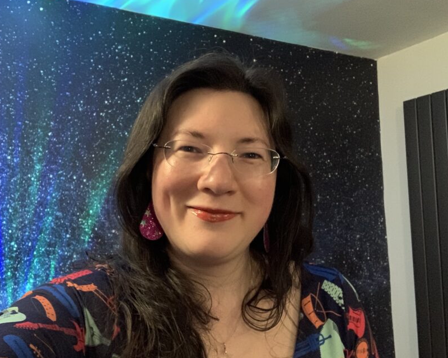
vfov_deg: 37.2
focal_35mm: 40
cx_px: 226
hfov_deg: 45.8
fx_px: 530
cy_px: 209
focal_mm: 2.87
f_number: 2.2
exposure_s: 1/20
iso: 500
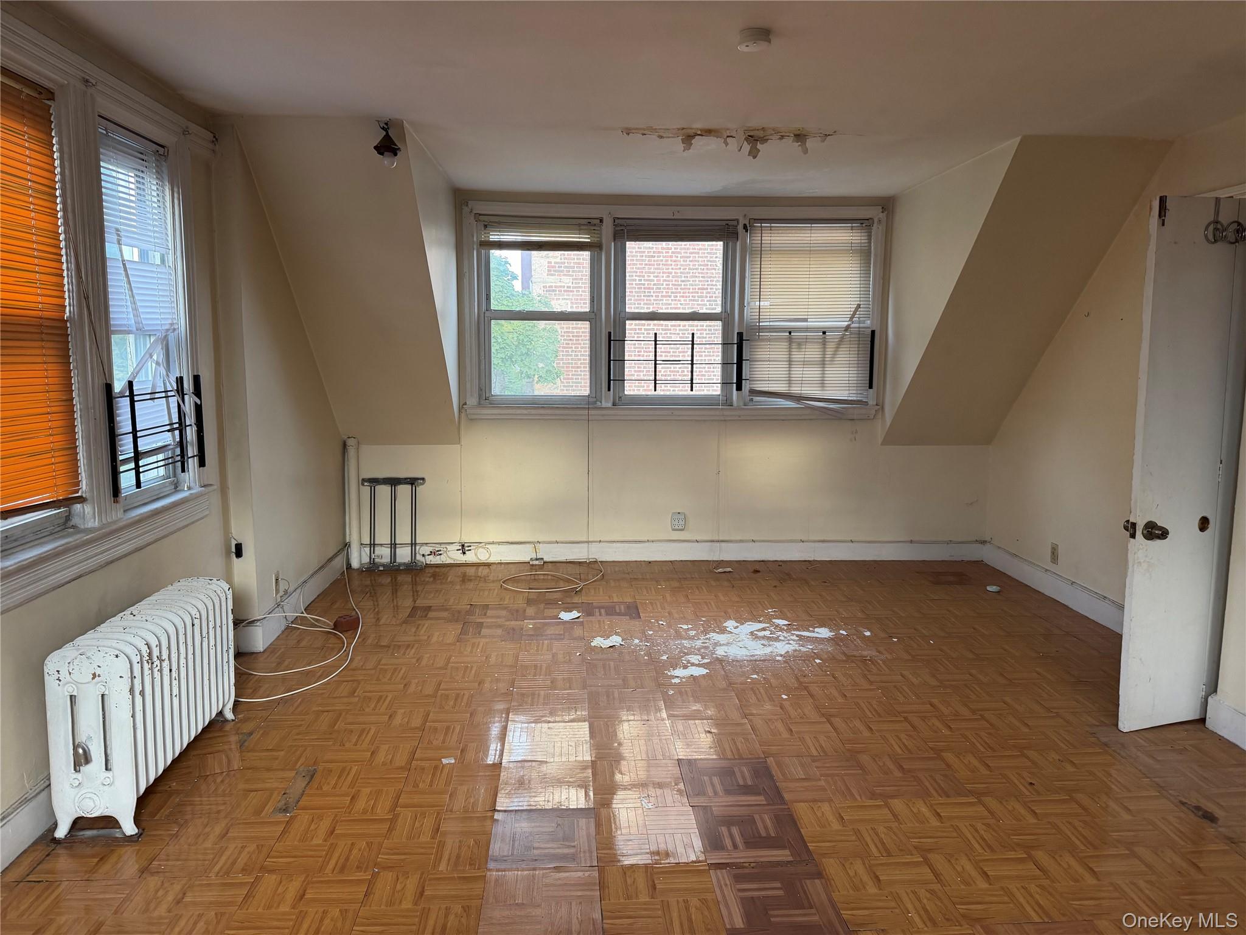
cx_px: 623
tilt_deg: -6.6
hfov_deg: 71.6
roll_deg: +0.8
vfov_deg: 56.8
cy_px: 468
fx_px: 864
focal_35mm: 24
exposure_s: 1/97
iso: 200
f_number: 1.78
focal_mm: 6.76
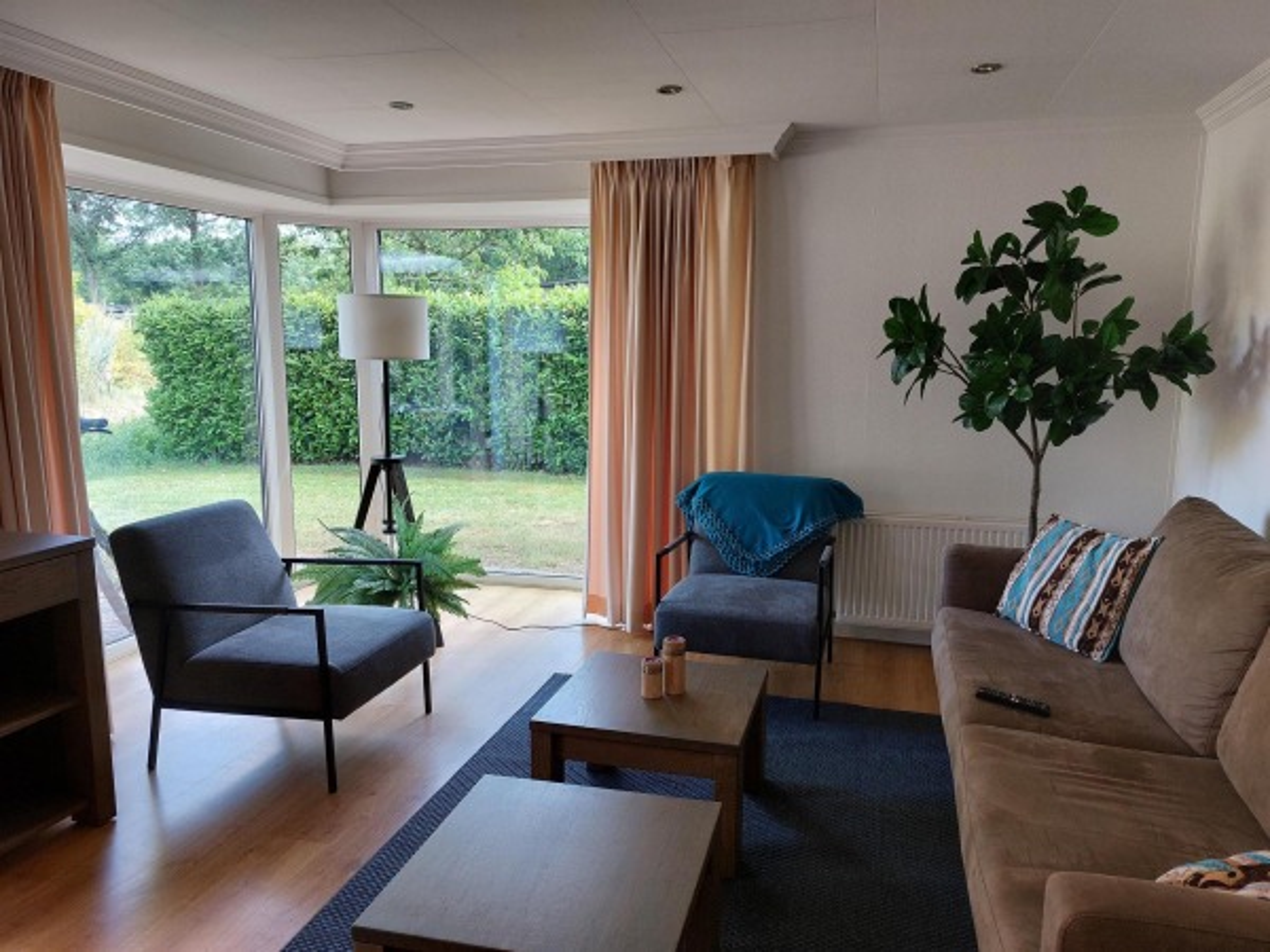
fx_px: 881
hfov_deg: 71.6
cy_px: 476
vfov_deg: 56.8
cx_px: 635
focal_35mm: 24
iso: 40
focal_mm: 5.23
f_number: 1.8
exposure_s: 1/50
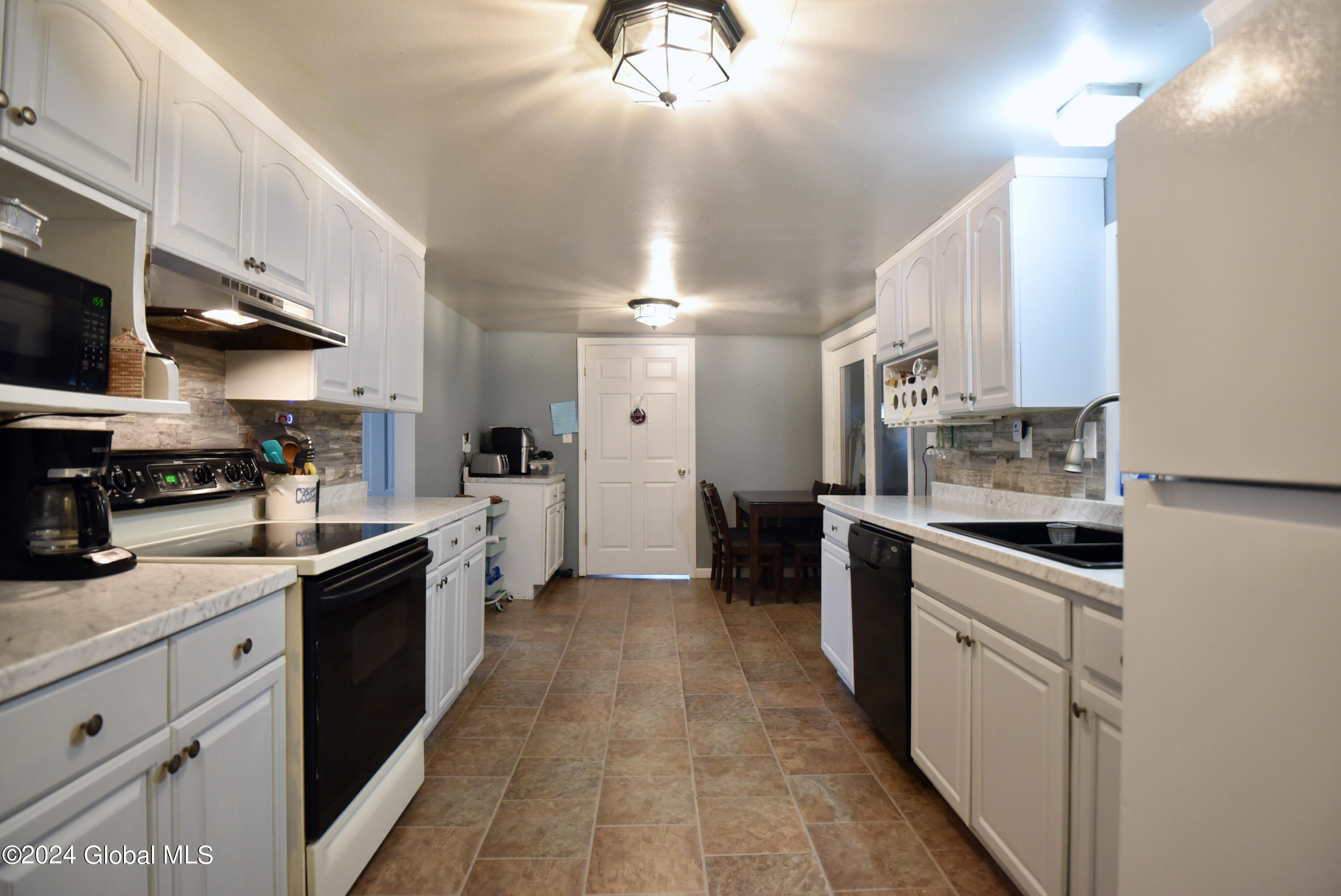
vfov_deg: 70.5
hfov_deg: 93.3
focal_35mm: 17
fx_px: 633
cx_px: 670
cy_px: 448
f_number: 2.8
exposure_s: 1/60
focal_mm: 17
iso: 1400
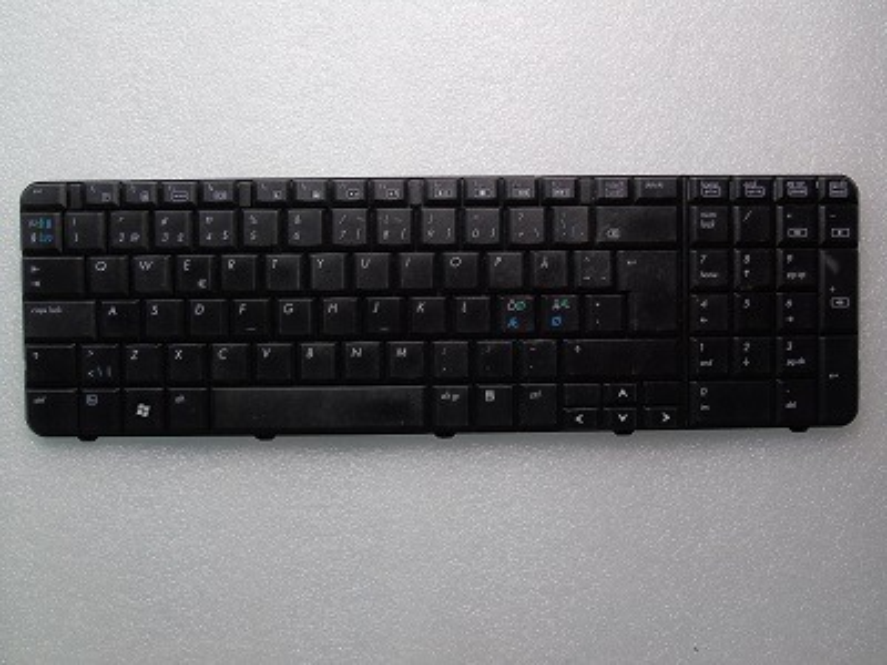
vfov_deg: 48.2
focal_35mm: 29
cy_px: 332
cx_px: 444
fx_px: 743
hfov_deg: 61.7
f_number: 5.4
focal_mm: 5.2
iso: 100
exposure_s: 1/13
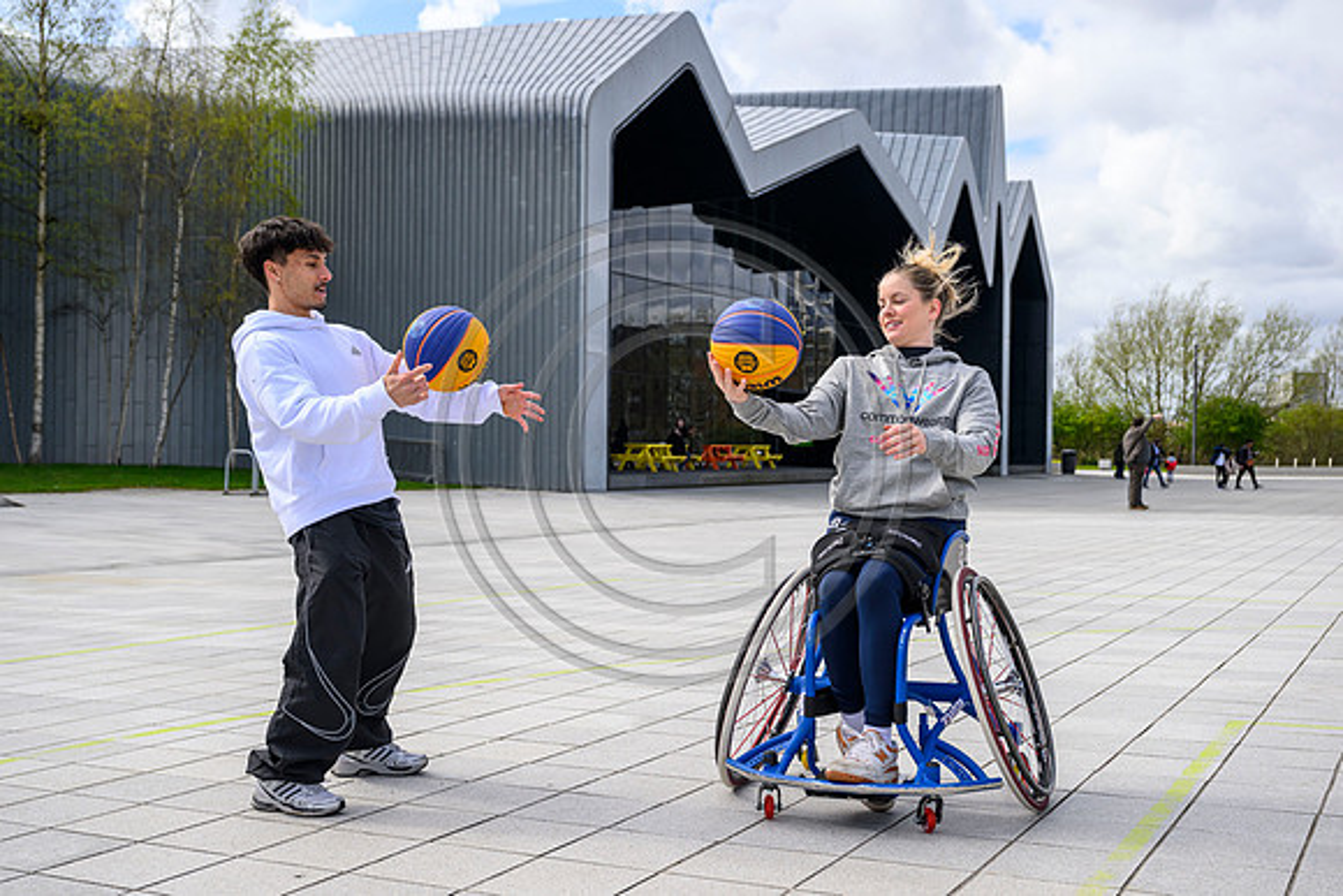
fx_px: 1493
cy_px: 448
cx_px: 672
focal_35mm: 40
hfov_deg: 48.4
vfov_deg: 33.4
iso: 500
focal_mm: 40
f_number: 5
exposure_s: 1/2000
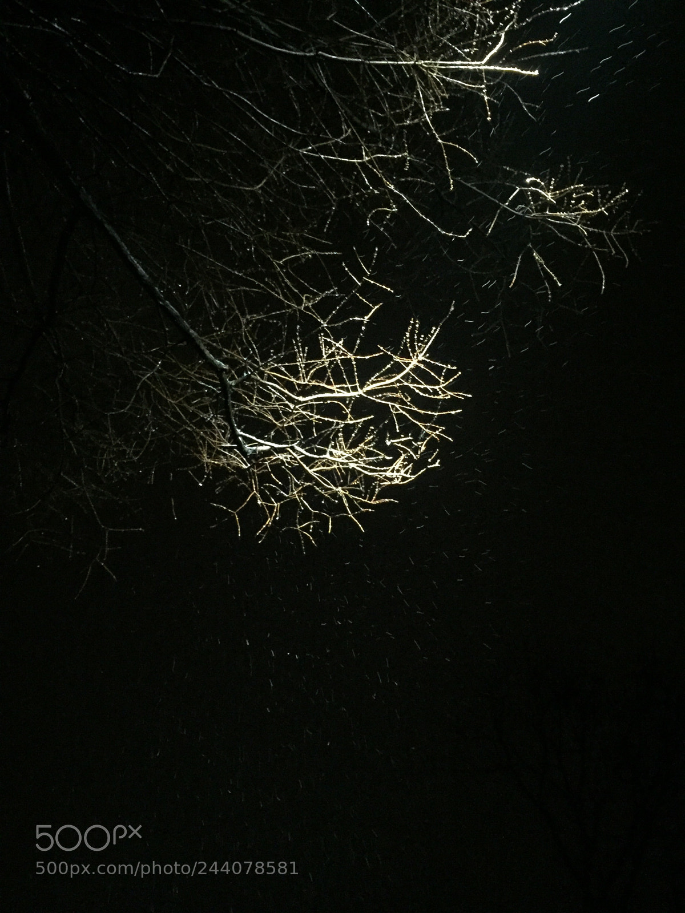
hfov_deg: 48.2
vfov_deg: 61.7
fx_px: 765
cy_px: 456
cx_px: 342
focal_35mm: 29
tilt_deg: +57.8
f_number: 2.2
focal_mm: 4.15
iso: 1000
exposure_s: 1/17
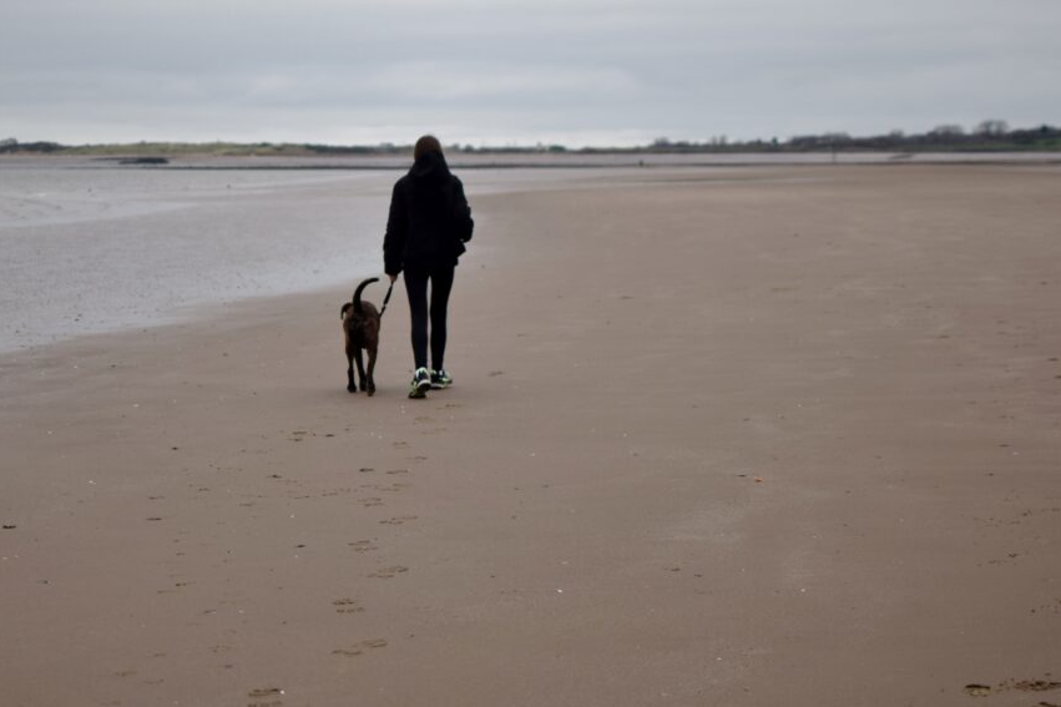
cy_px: 198
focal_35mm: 89
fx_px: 2618
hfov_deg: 22.8
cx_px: 375
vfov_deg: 15.3
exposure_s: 1/640
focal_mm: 35
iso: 100
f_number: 1.8
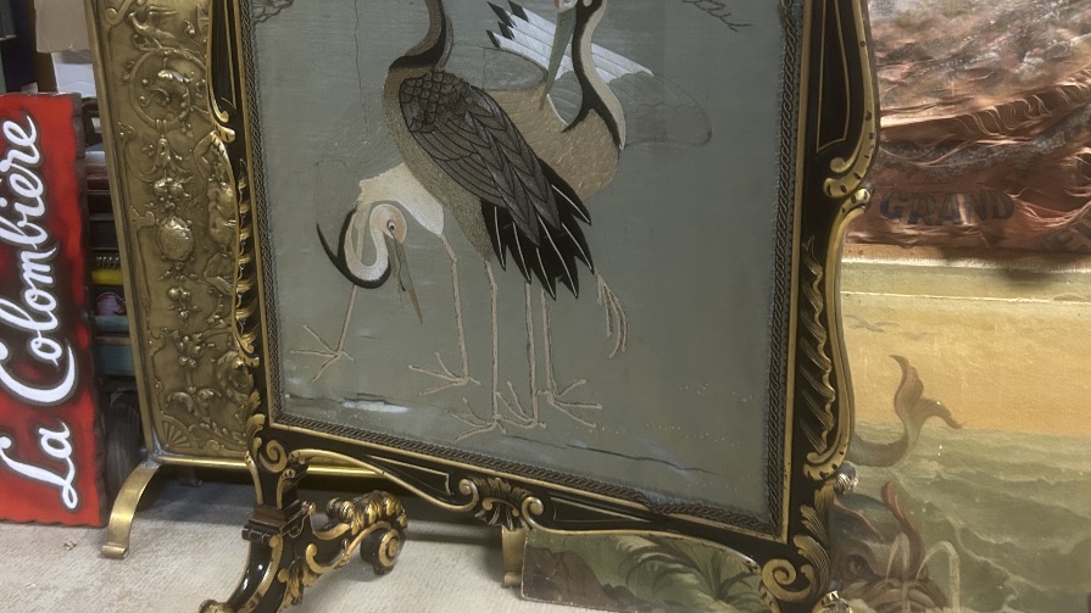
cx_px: 547
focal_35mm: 38
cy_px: 235
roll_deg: +1.1
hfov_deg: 52.8
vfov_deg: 31.1
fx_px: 1099
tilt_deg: -17.2
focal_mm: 5.7
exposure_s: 1/33
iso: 400
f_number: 1.5
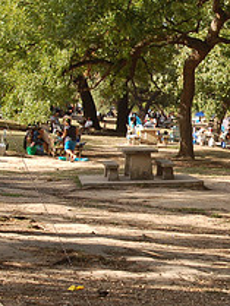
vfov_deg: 17.6
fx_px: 991
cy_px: 154
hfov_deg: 13.0
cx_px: 240
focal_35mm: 112
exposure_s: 1/250
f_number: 8
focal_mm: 28
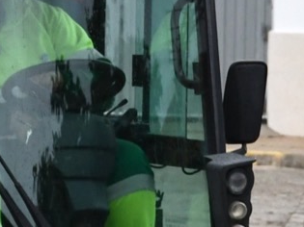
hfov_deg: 3.5
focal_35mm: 568
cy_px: 329
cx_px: 524
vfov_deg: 2.6
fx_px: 4986
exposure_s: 1/500
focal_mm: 62
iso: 800
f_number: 5.3
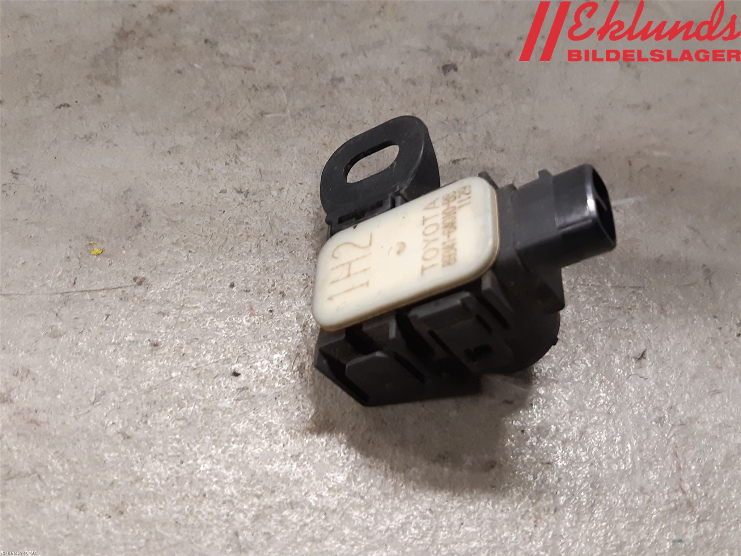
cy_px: 278
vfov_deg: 53.1
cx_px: 370
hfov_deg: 67.3
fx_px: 557
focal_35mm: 26
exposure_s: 1/50
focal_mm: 3.93
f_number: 1.7
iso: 200
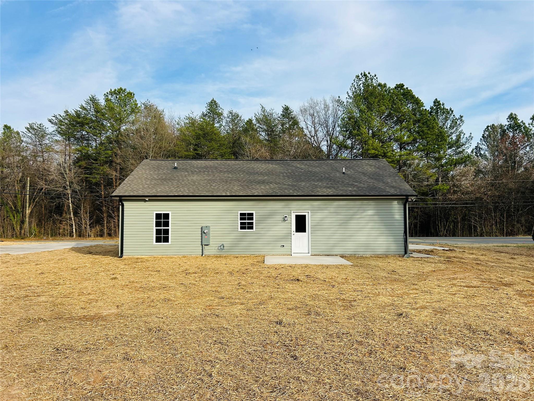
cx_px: 267
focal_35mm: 26
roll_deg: +0.3
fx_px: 401
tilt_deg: +3.6
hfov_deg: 67.3
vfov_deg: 53.1
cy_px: 200
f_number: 1.5
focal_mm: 5.7
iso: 50
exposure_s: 1/3077
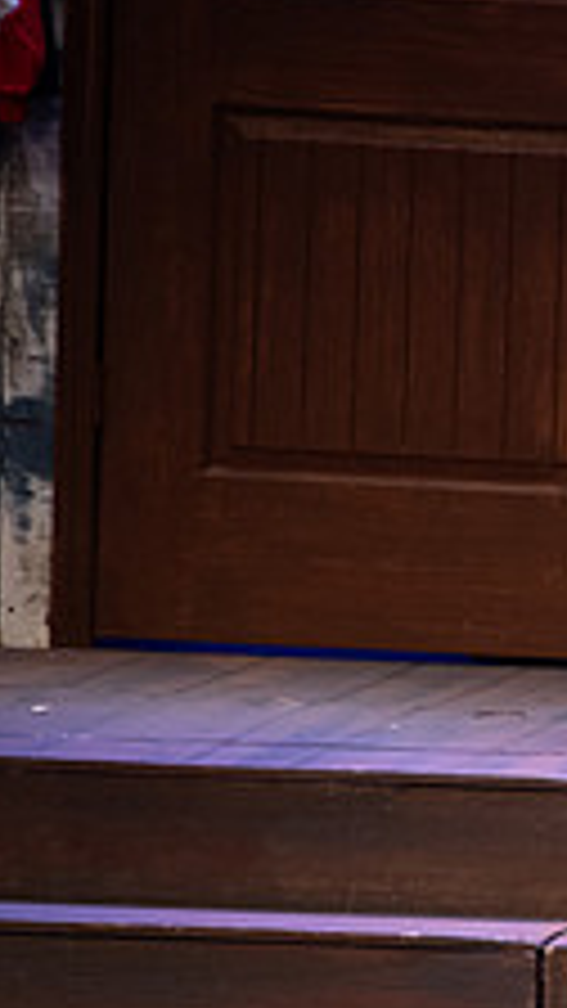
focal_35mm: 1002
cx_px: 1300
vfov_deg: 2.2
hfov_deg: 1.2
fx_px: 26782
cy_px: 630
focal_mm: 370
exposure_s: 1/160
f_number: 6.3
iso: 2800
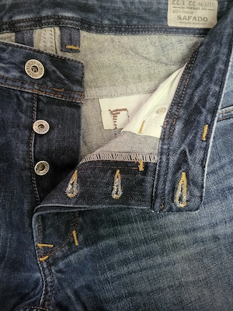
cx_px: 116
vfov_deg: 71.6
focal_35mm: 24
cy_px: 156
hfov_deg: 56.8
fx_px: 215
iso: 1000
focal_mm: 5
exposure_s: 1/25.1
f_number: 1.8
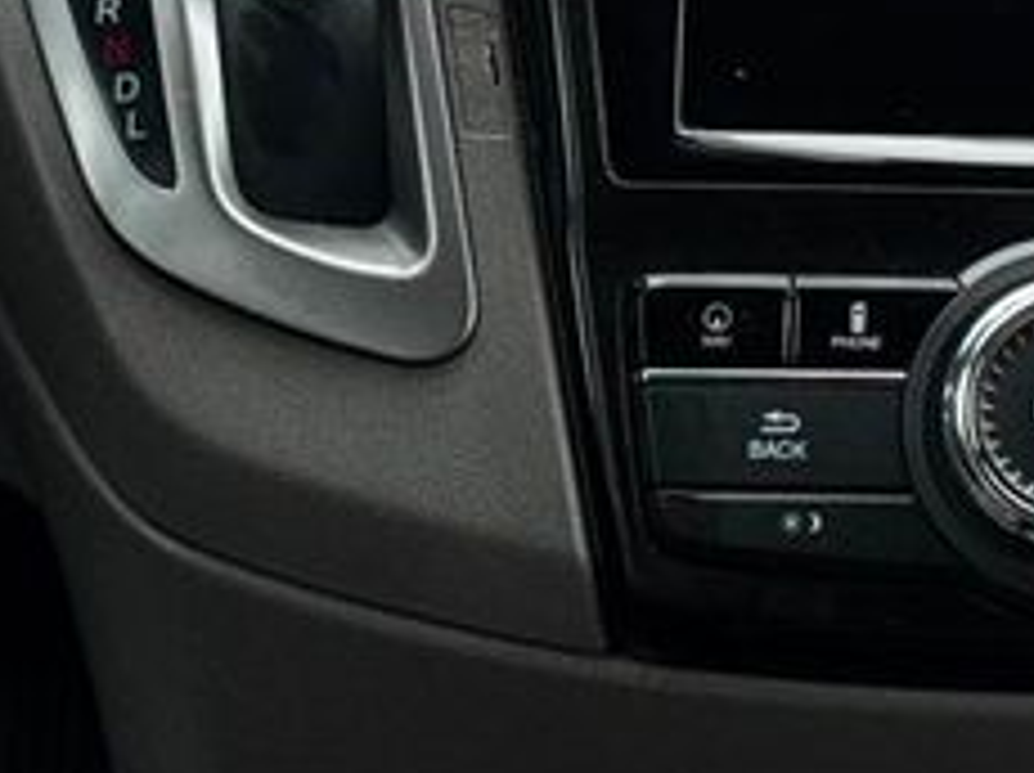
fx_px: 6386
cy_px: -634
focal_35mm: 214
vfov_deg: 6.8
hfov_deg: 9.2
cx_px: 1173
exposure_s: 1/558
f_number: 1.78
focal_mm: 6.76
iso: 64
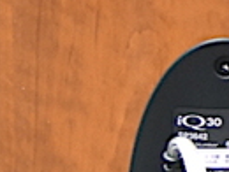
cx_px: 562
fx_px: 5620
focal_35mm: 848
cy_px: -49
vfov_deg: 1.8
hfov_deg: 2.3
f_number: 5.1
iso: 100
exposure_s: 1/1.3
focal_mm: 20.6
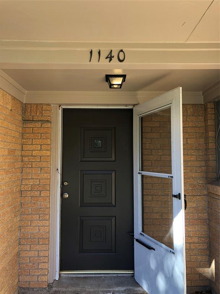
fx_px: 237
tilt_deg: +5.2
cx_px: 110
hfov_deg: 49.7
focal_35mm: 28
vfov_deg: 63.4
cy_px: 147
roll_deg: -0.5
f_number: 1.8
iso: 32
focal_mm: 4
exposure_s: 1/120
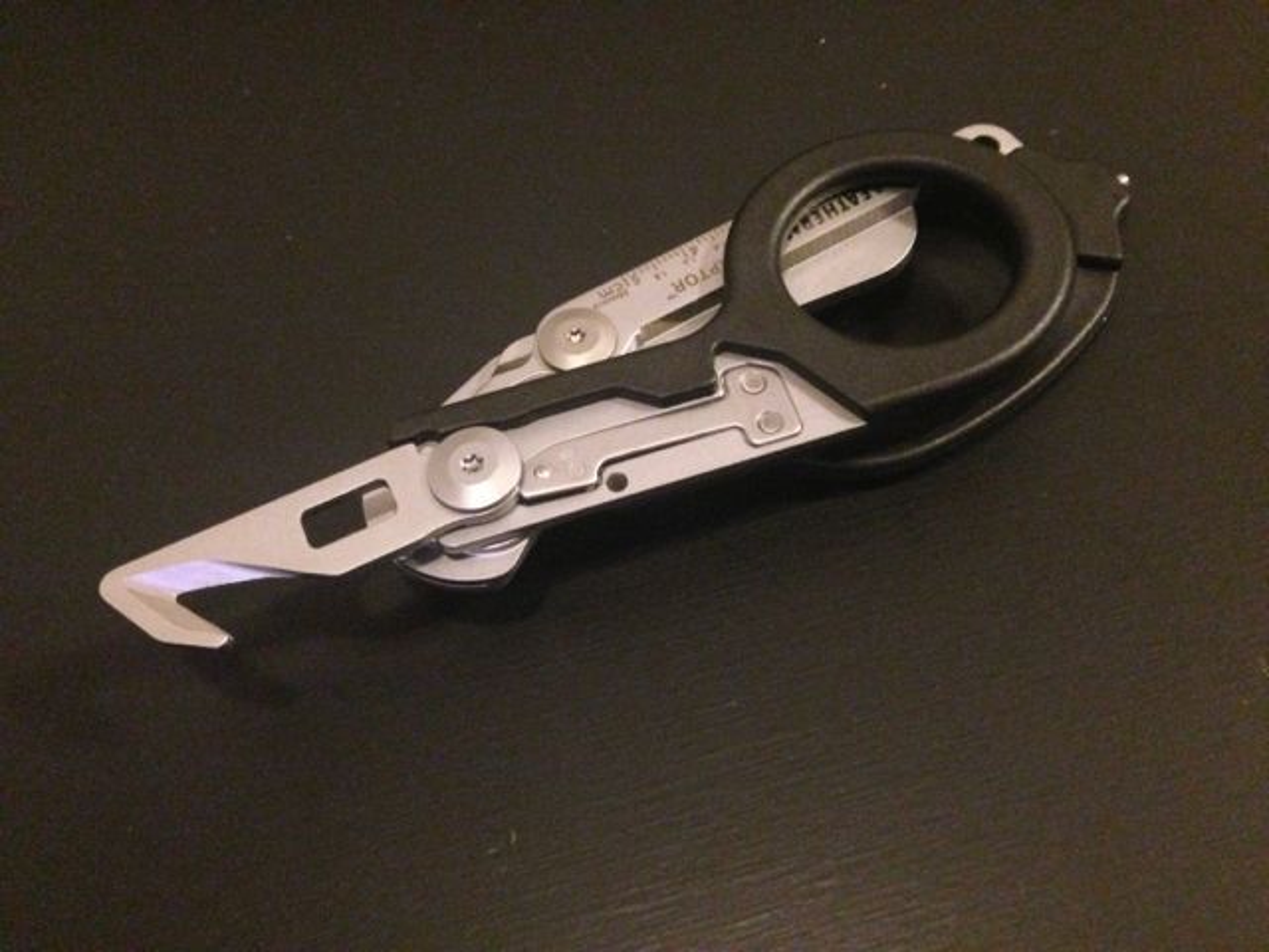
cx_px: 634
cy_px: 476
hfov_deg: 55.4
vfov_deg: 42.9
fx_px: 1210
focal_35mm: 33
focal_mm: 4.12
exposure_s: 1/15
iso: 800
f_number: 2.4
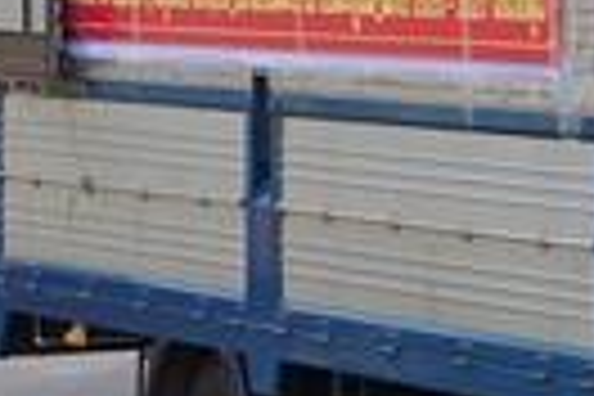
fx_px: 4884
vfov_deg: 4.6
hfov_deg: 7.0
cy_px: -335
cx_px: 225
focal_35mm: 296
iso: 200
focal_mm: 31
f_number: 5.6
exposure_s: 1/160
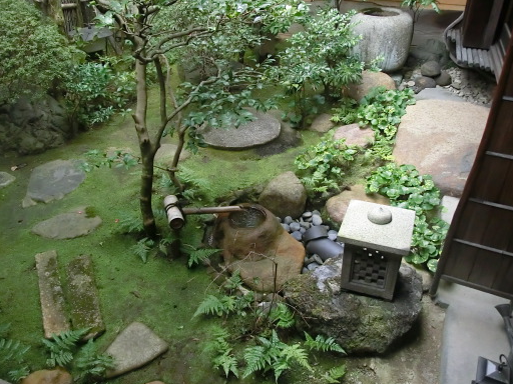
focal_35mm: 30
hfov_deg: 59.9
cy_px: 179
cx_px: 239
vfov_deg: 46.8
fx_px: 445
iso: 320
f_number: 3
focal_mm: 4.24
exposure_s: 1/60
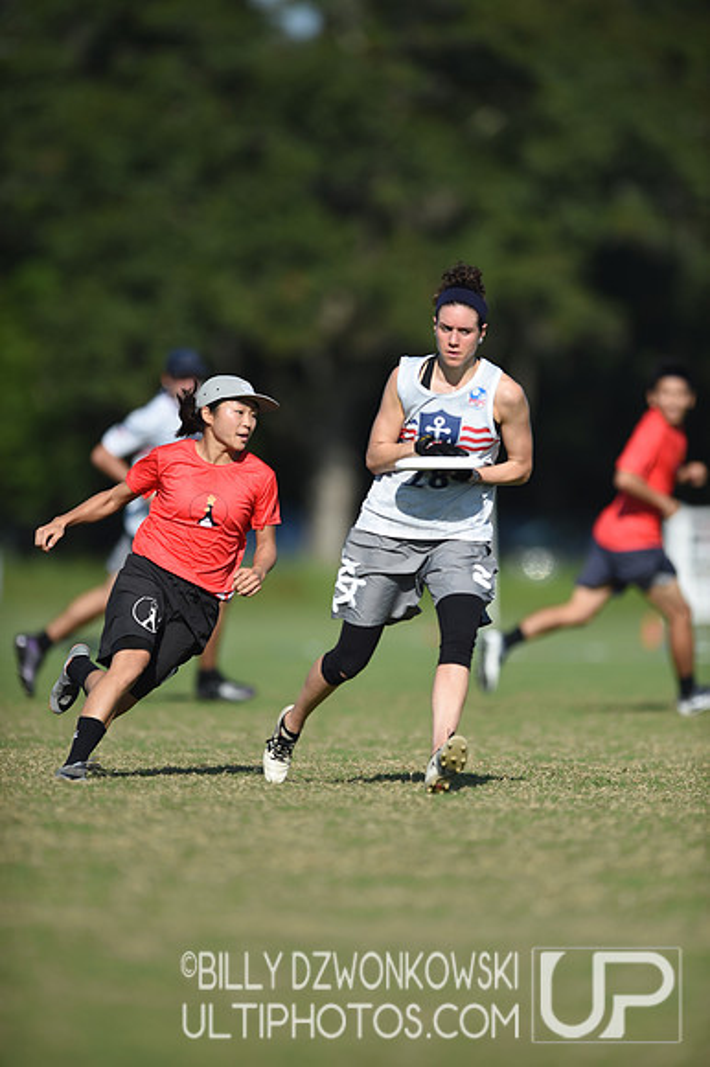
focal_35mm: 400
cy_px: 534
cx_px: 355
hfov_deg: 3.4
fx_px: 11847
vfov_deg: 5.2
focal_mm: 400
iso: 100
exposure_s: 1/2500
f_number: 3.5
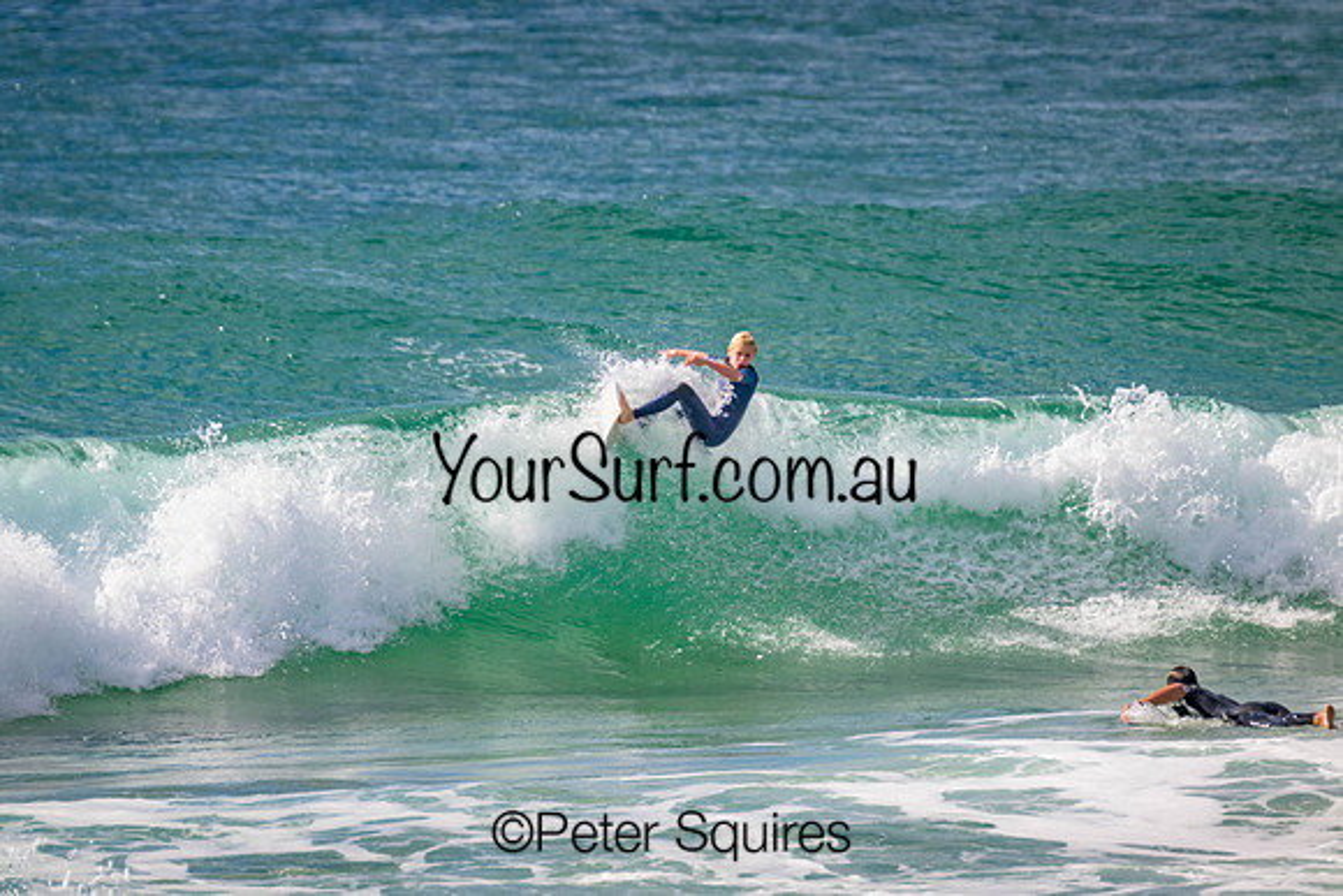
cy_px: 448
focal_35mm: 800
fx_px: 29850
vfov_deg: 1.7
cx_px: 672
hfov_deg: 2.6
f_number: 11
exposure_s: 1/2000
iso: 1100
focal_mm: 800
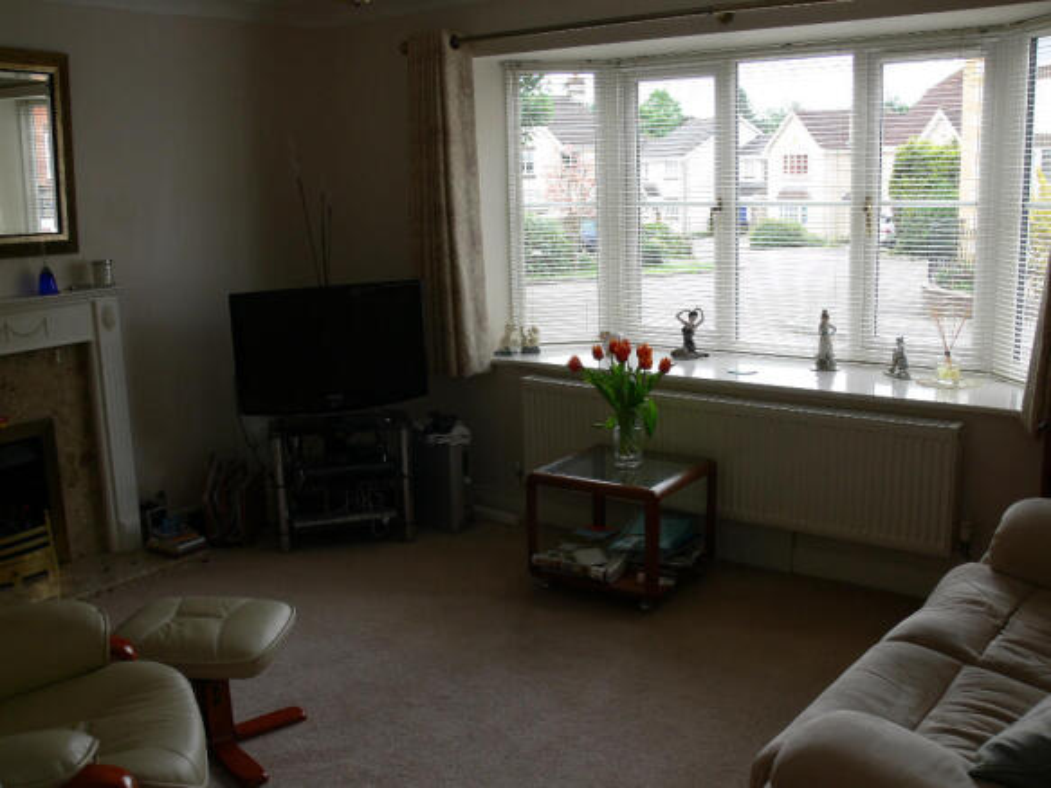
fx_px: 1062
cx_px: 526
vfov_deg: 40.7
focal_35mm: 35
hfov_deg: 52.6
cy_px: 394
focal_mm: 7.4
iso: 80
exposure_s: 1/60
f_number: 4
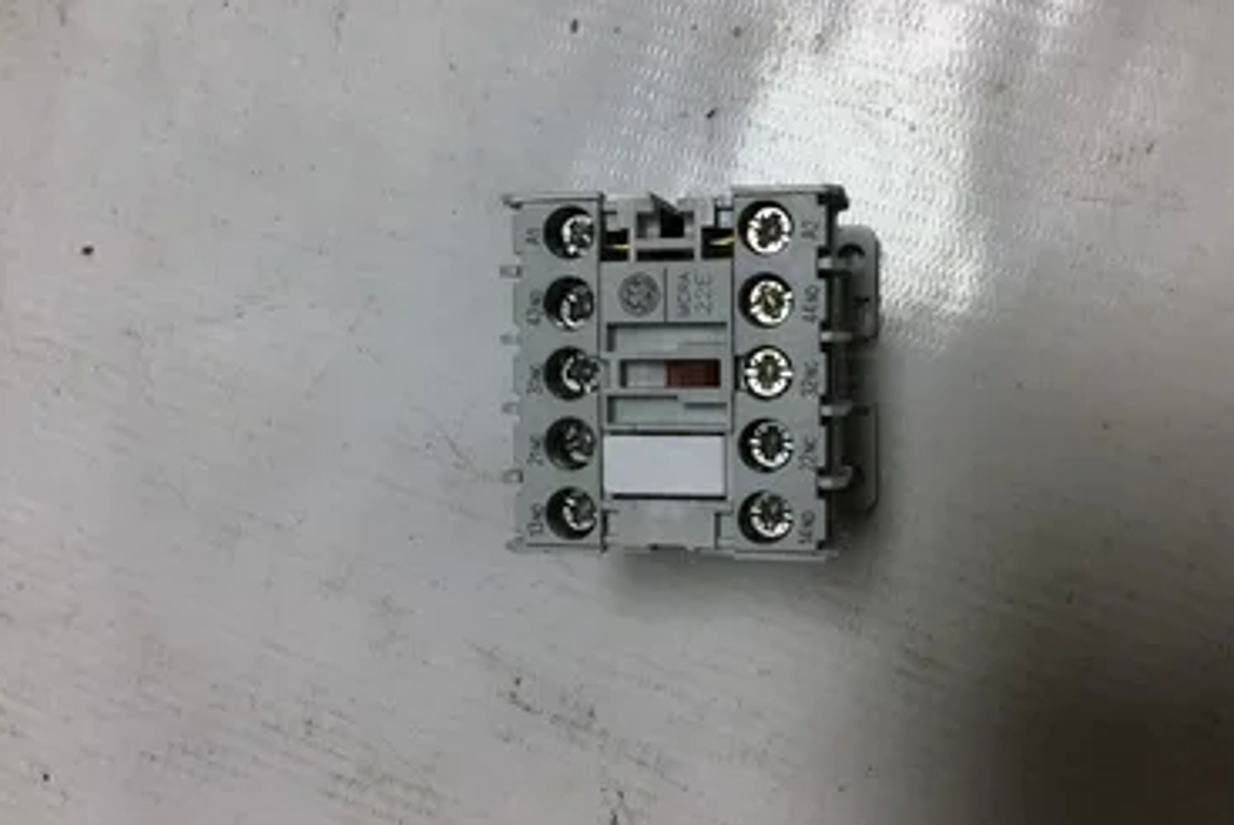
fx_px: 1201
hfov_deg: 54.3
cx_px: 664
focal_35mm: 35
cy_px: 396
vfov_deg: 37.9
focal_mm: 3.3
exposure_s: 1/382
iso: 25
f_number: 2.4
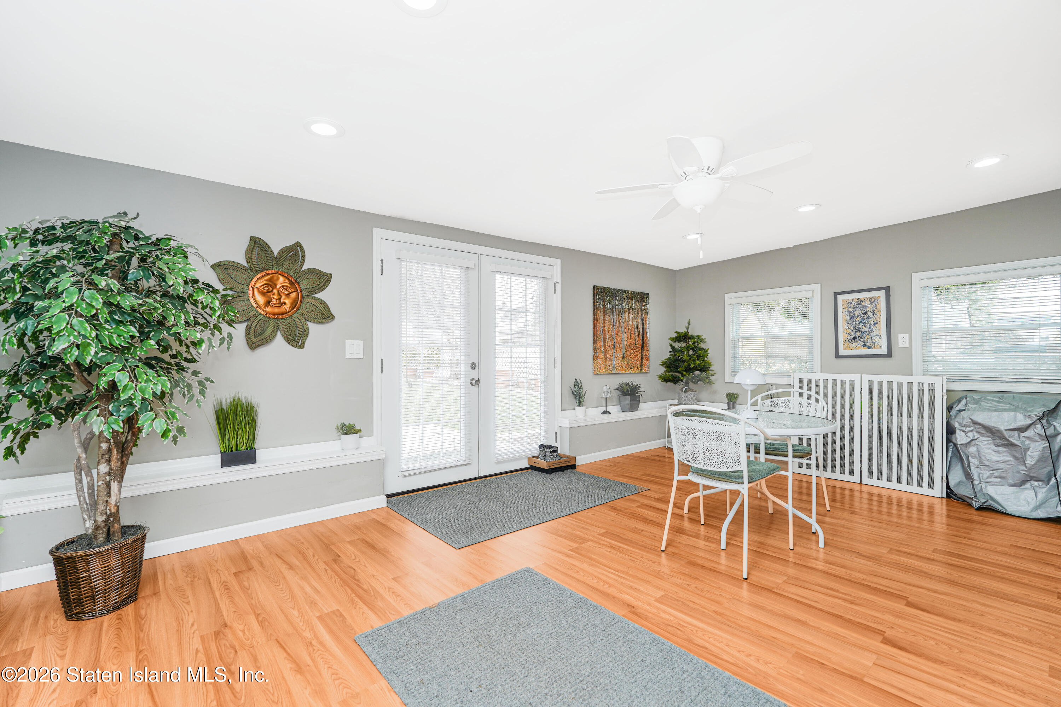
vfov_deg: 73.7
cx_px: 530
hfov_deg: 96.7
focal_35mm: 16
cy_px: 354
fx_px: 472
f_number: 5
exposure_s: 1/30
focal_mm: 16
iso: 50
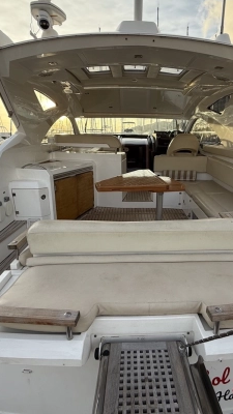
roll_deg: +0.3
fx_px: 231
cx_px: 142
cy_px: 205
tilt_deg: -16.6
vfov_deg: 83.8
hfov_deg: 53.2
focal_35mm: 21
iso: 64
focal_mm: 2.22
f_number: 2.2
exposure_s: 1/475
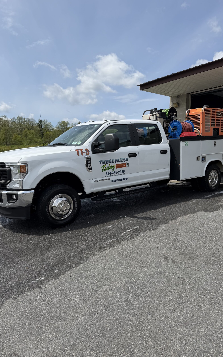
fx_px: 253
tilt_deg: -5.2
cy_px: 178
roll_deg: -1.8
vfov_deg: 70.4
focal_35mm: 26
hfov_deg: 47.6
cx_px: 116
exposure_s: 1/6173
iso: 80
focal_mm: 6.76
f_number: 1.78
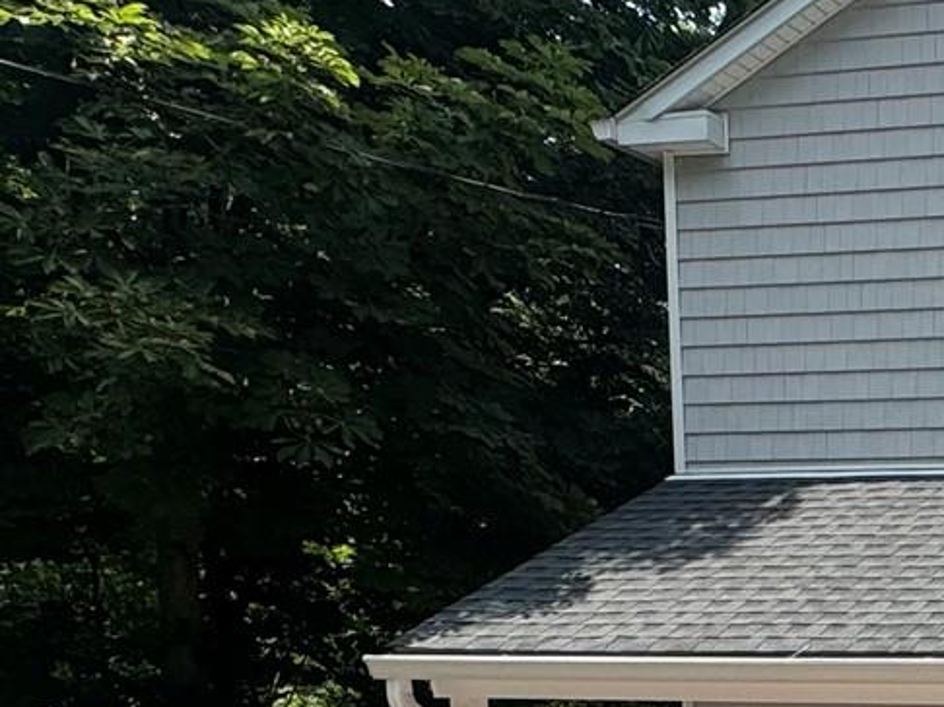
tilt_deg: -6.5
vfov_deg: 23.0
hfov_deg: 24.4
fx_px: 1608
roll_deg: -0.6
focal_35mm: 59
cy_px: 820
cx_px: 1461
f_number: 2.2
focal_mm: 2.22
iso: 50
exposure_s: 1/849
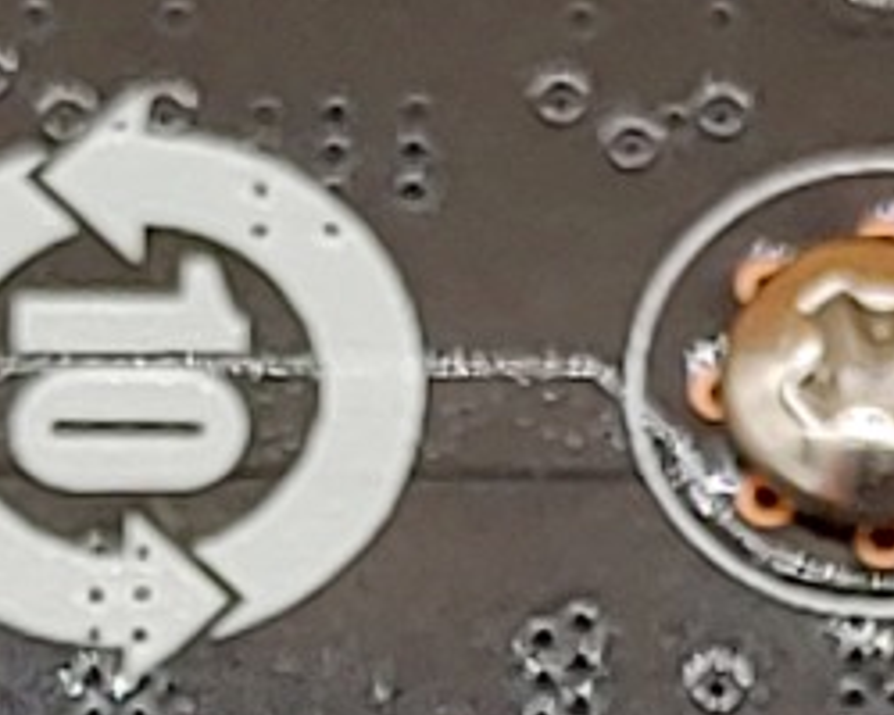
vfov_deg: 4.3
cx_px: 569
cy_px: 1777
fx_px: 9234
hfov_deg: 5.5
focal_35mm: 349
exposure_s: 1/126
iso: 50
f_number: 1.8
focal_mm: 4.36
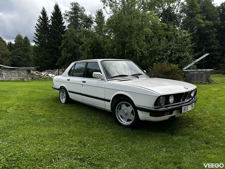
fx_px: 156
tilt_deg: -5.0
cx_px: 112
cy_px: 84
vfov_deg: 56.8
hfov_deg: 71.6
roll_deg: +0.1
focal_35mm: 24
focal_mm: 6.86
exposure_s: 1/1541
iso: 80
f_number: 1.78
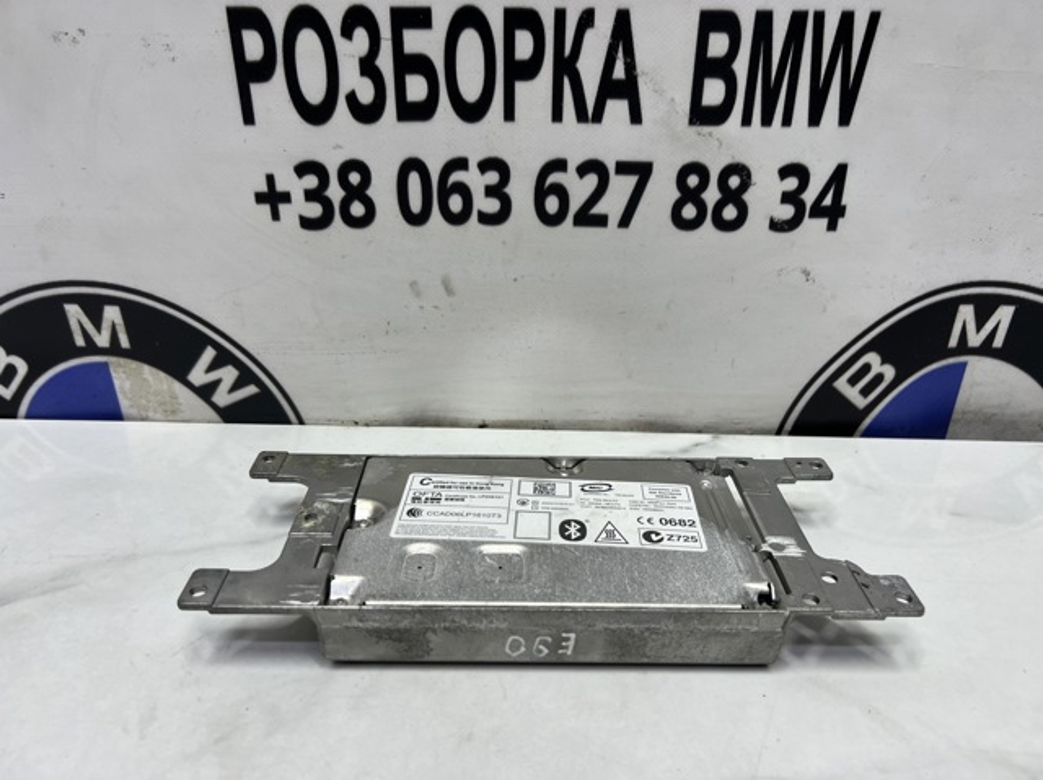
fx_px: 783
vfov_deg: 53.0
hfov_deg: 67.3
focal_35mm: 26
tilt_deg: -29.3
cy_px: 390
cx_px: 522
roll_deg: -0.8
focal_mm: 5.7
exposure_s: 1/121
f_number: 1.5
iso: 80
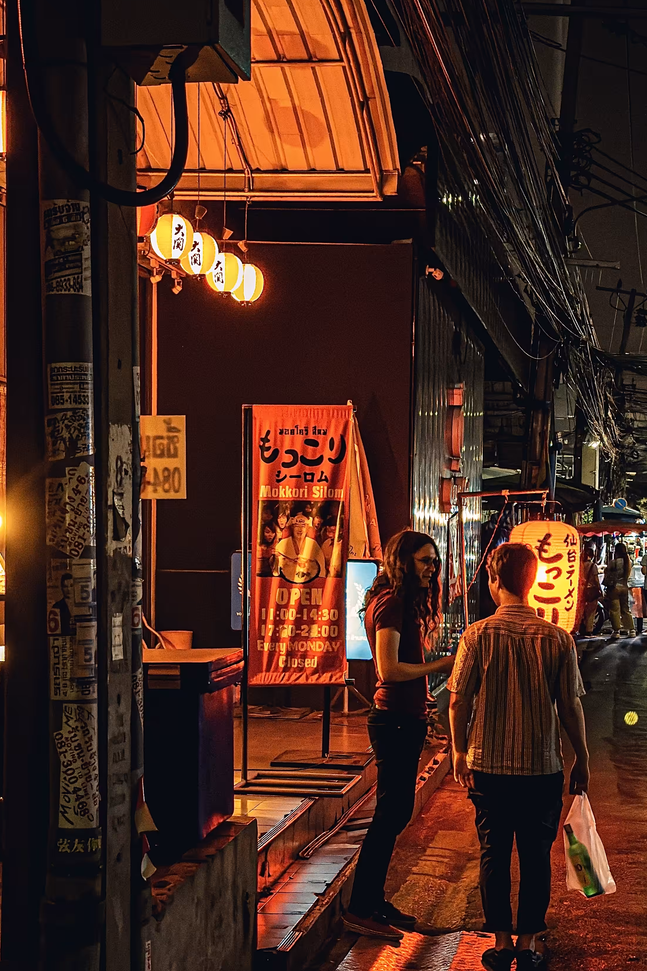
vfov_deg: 31.8
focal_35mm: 63
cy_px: 596
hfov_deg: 21.6
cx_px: 300
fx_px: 1698
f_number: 1.8
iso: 1000
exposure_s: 1/25
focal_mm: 6.86
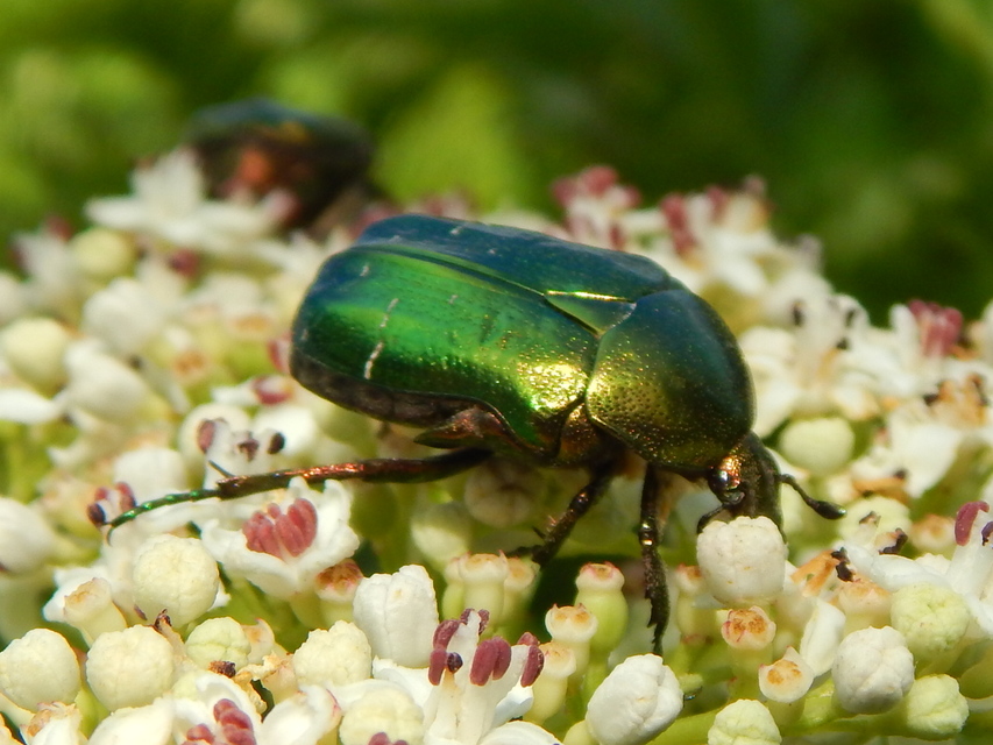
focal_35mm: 48
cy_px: 372
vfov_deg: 30.3
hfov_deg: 39.7
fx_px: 1377
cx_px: 496
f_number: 3.7
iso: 125
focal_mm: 8.6
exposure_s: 1/1250
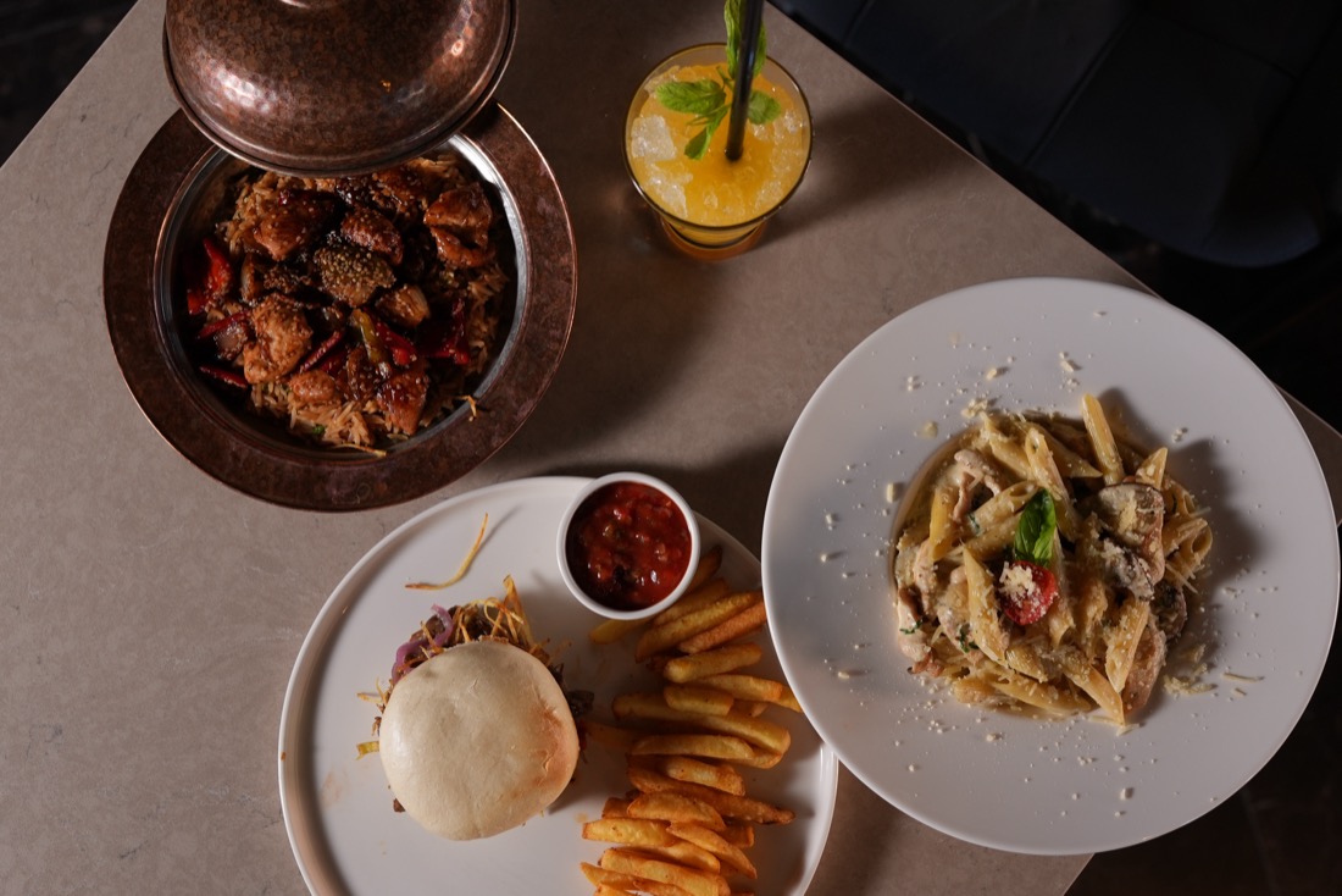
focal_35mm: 50
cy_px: 448
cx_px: 671
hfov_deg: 39.6
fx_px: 1864
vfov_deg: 27.0
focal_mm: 50
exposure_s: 1/100
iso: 640
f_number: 4
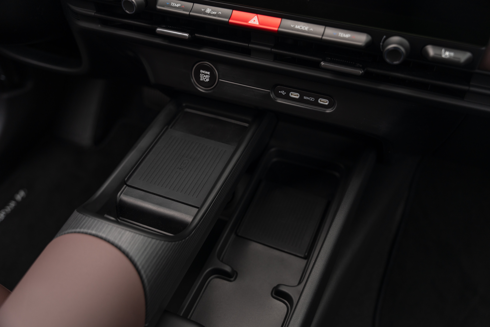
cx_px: 245
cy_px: 164
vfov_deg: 38.2
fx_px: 472
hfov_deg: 54.8
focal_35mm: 35
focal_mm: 34.7
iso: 500
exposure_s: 1/15
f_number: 3.5
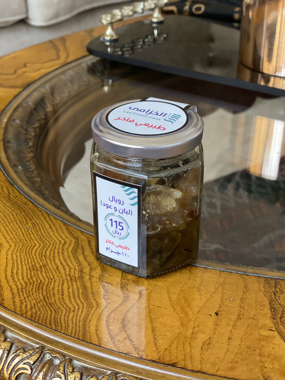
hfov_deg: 28.0
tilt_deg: -29.3
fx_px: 571
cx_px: 142
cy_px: 190
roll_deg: +0.0
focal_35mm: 52
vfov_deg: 36.8
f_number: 2
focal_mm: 6
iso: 250
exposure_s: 1/40
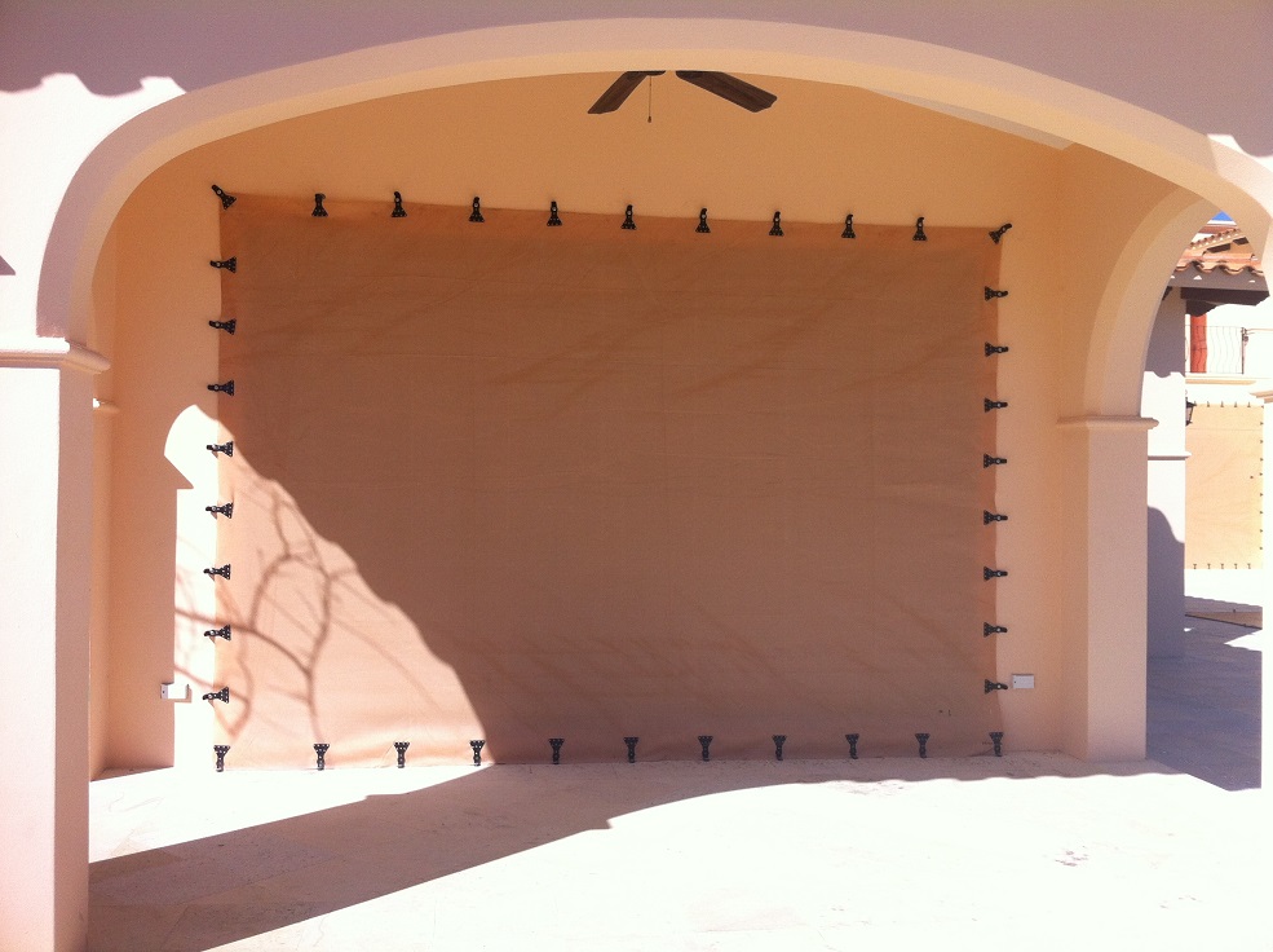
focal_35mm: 35
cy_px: 476
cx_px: 636
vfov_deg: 40.6
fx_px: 1285
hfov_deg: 52.7
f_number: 2.8
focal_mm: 3.85
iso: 80
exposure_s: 1/1588
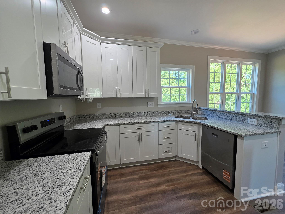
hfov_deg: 106.2
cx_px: 142
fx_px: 107
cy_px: 107
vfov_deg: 89.9
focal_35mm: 13
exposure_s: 1/120
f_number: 1.9
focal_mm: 2.2
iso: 200
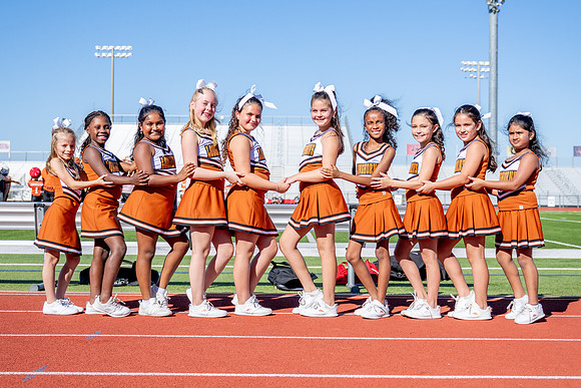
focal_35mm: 52
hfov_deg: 37.9
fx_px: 846
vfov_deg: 25.8
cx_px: 288
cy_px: 188
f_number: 2.8
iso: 100
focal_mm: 31.7
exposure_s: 1/2000
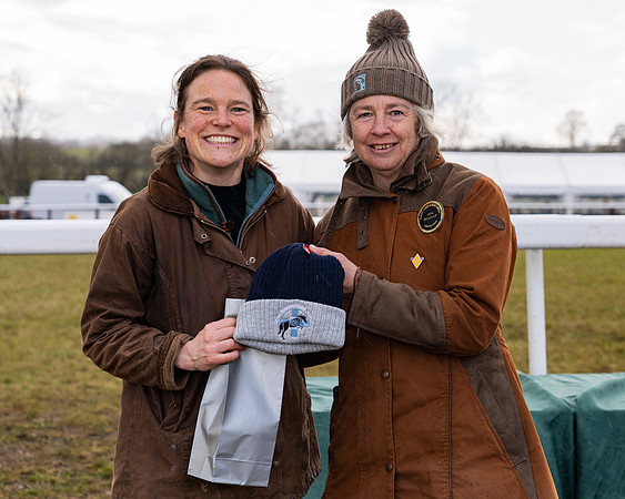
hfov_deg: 25.1
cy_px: 252
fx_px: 1402
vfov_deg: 20.2
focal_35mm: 76
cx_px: 384
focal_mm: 60
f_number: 5
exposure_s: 1/250
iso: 400
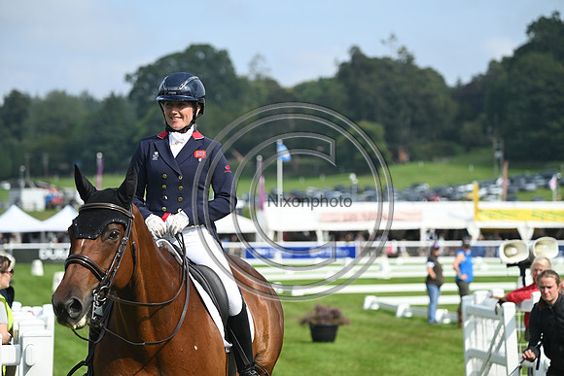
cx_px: 282
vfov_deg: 8.9
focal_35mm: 155
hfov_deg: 13.2
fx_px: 2429
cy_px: 188
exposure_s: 1/1250
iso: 250
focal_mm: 155
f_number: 5
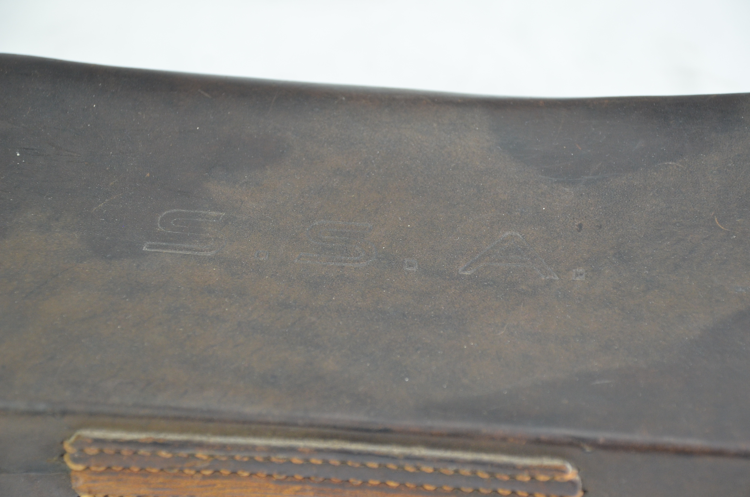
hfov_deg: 18.2
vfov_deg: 12.1
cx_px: 375
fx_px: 2339
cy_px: 248
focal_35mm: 112
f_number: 5.3
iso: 800
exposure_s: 1/125
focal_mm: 75
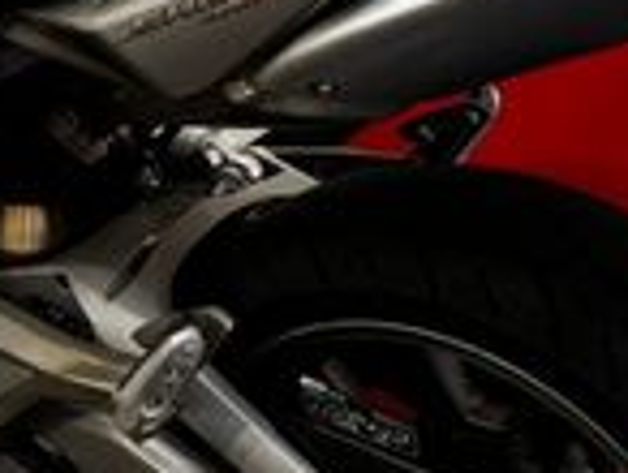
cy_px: 77
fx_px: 1908
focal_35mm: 105
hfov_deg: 18.5
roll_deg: -0.3
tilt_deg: -21.9
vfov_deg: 14.0
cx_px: 108
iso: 250
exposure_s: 1/50
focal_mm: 6.76
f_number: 1.78
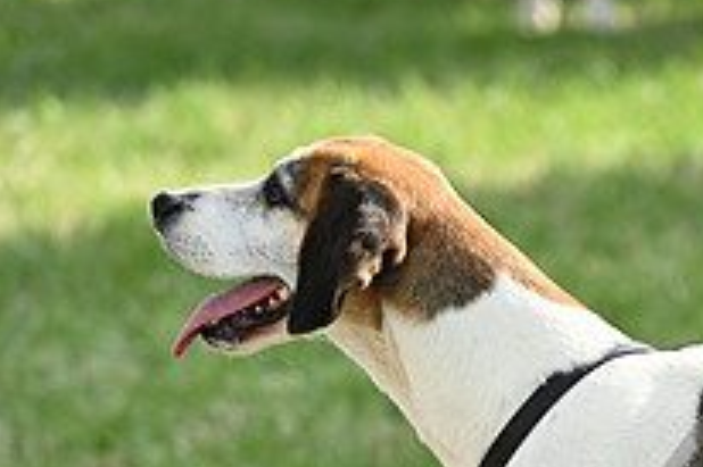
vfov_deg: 2.9
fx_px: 9346
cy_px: 608
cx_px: 921
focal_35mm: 479
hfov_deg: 4.3
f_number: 4.5
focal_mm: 170
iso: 360
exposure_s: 1/1000
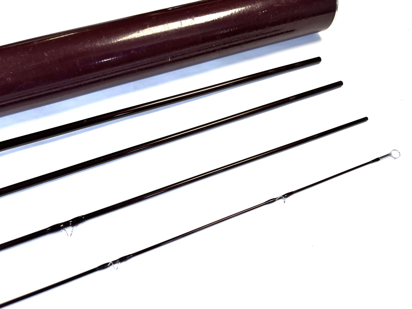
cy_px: 154
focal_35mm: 26
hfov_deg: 67.3
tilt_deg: -56.1
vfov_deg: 53.1
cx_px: 206
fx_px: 309
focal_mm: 5.96
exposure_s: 1/121
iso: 40
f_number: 1.6
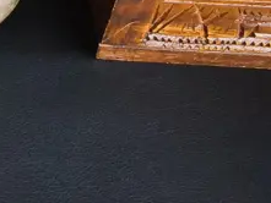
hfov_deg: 14.6
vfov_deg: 10.6
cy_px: -236
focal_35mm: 125
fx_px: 979
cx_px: -140
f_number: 2
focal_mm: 2.87
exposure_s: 1/100
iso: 200
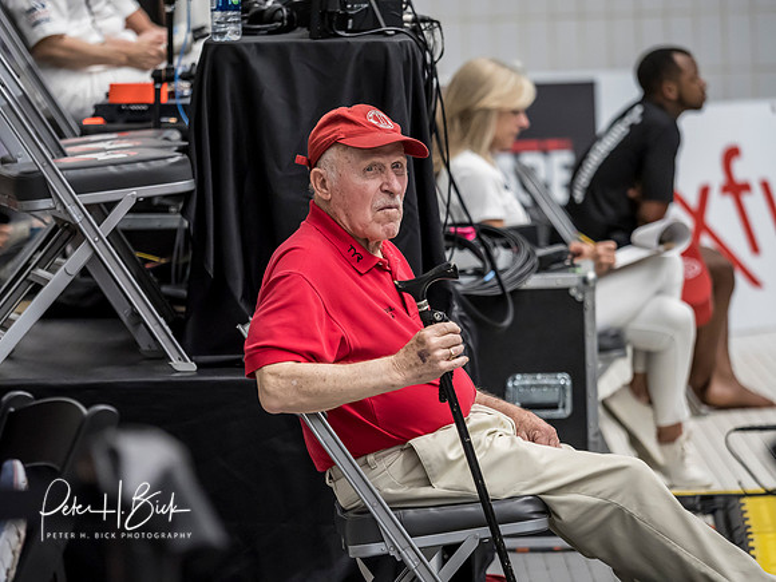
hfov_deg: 6.6
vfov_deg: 5.0
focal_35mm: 300
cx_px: 388
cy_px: 291
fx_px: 6725
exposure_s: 1/500
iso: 2000
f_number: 2.8
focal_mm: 150
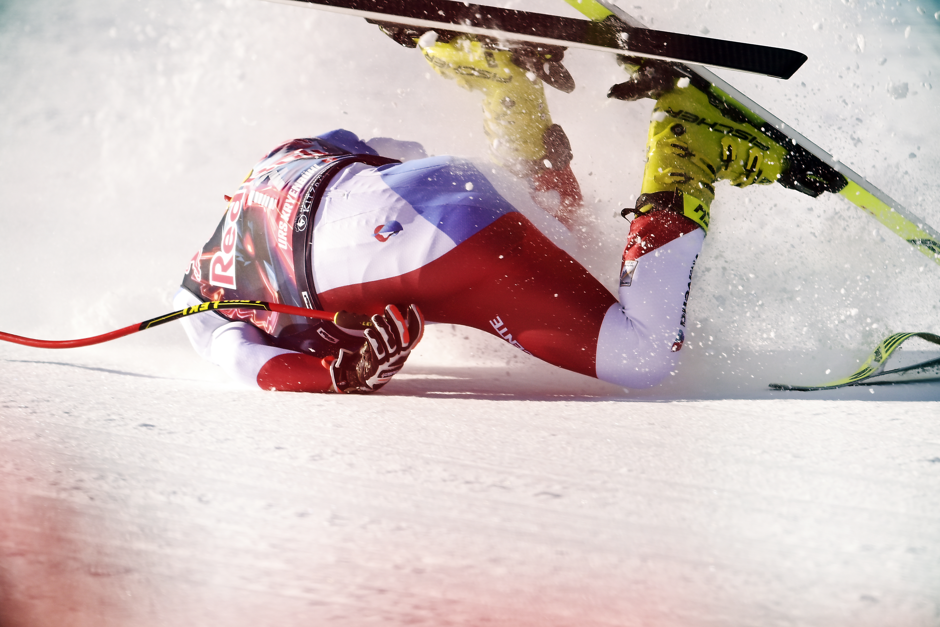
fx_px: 22193
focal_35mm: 850
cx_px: 470
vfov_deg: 1.6
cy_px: 314
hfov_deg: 2.4
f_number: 5.6
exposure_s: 1/4000
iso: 800
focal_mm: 850
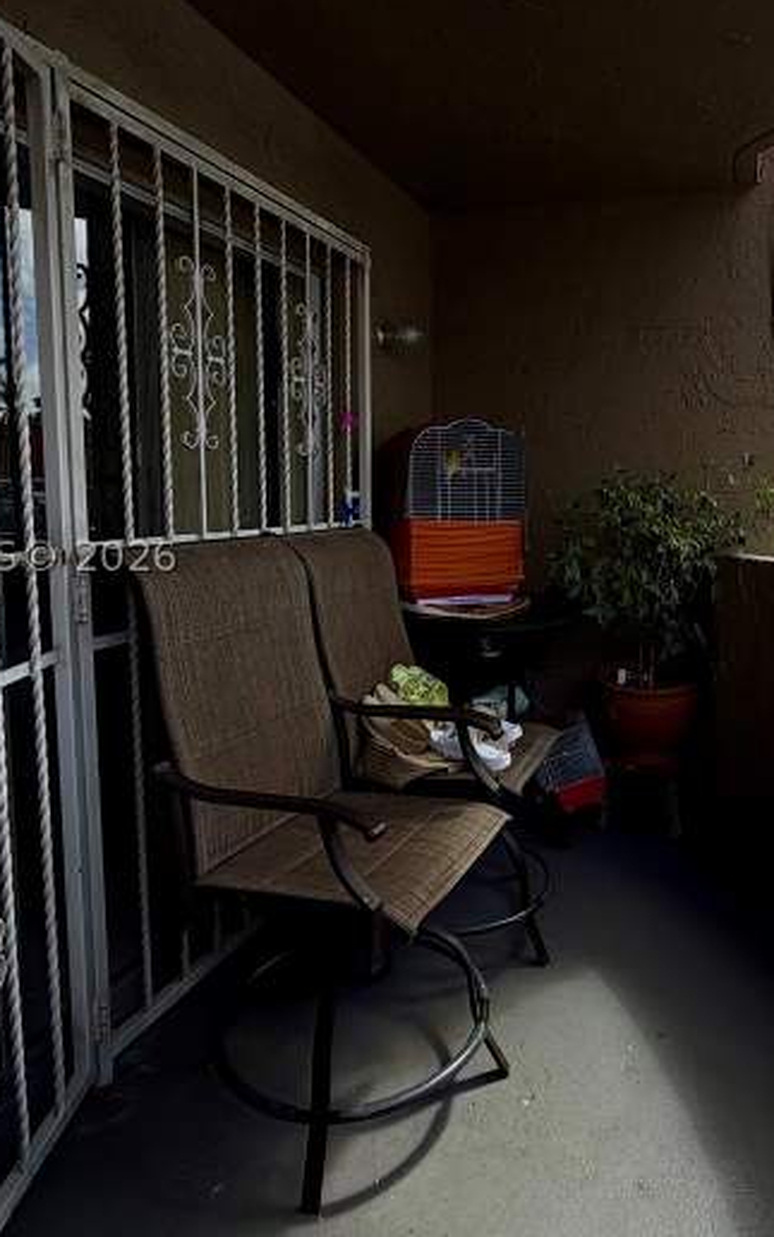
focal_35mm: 23
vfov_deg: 76.9
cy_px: 556
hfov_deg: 51.6
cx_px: 544
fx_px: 775
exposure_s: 1/770
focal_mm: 2.22
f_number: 2.2
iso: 40
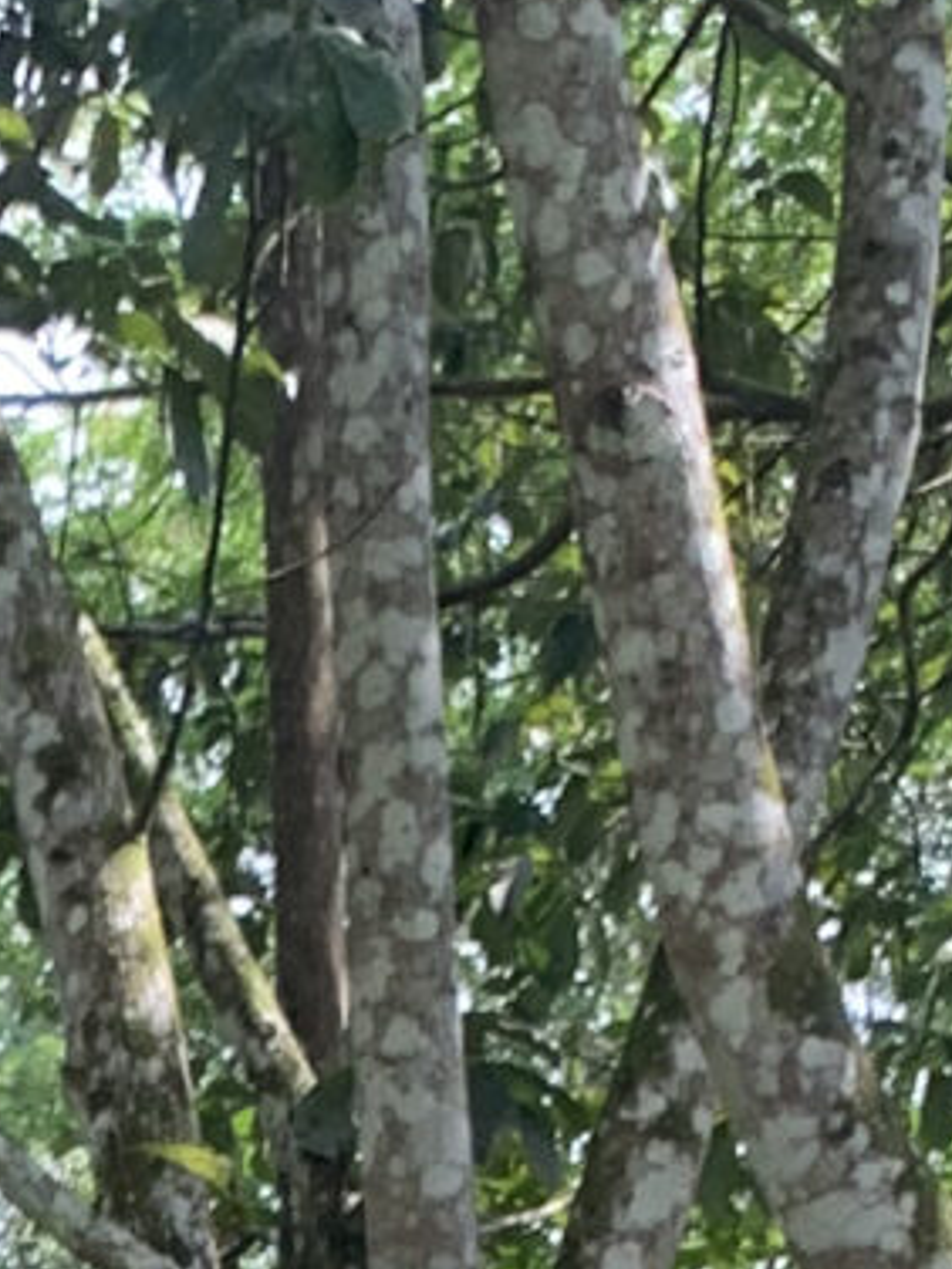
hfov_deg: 8.0
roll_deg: +0.7
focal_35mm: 177
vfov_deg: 9.5
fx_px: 6490
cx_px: -918
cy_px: 3351
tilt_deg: -0.3
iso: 25
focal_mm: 4.25
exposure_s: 1/280
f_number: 1.8
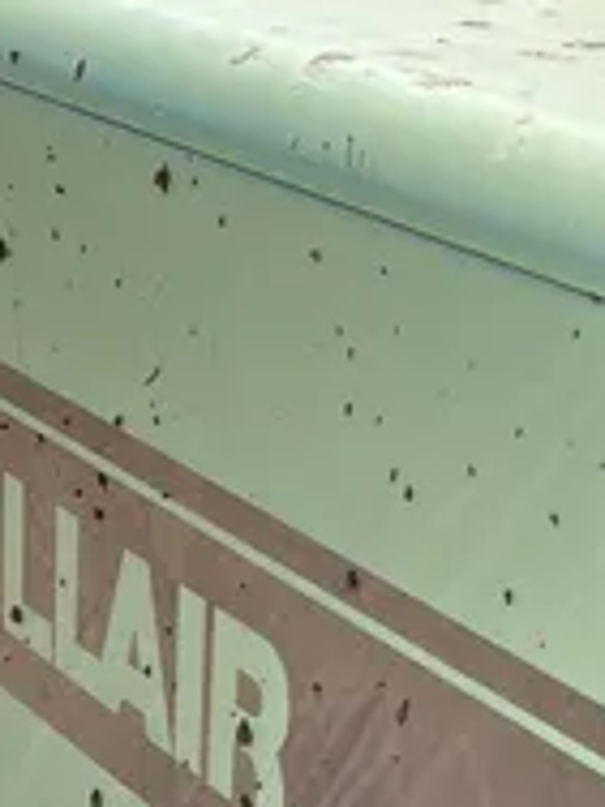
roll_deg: -3.7
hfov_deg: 13.3
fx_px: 2540
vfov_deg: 16.6
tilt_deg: -27.8
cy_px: 1174
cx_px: 661
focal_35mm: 109
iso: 32
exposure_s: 1/565
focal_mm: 3.99
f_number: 1.8
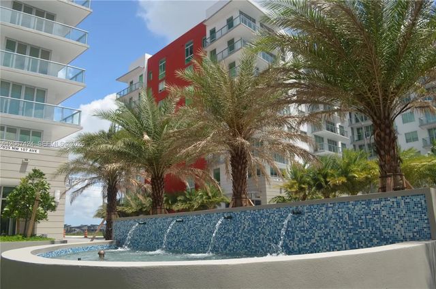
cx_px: 218
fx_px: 326
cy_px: 144
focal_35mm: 27
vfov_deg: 47.7
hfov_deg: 67.5
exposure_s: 1/250
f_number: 8
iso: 200
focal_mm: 18
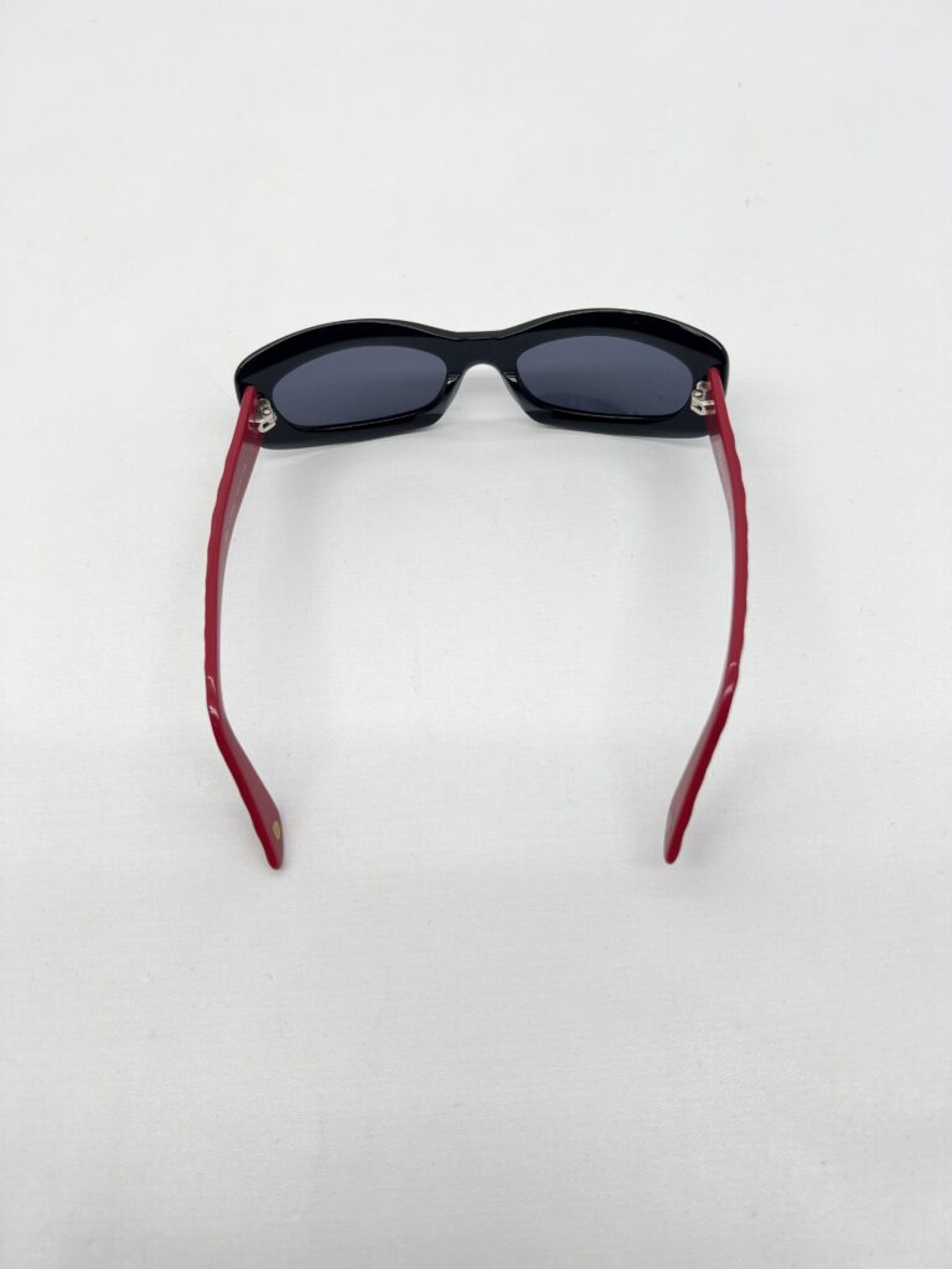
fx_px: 953
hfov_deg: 53.1
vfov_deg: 67.3
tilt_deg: -62.7
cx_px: 476
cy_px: 634
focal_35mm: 26
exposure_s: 1/202
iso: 40
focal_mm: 5.7
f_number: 1.5
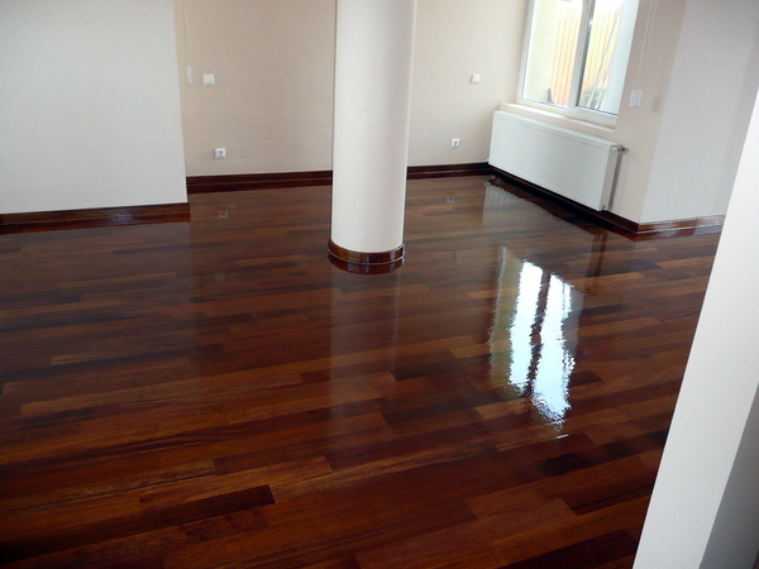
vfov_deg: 49.7
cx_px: 380
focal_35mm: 28
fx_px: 614
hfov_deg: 63.4
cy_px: 284
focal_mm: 4.6
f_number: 3.3
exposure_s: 1/30
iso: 200
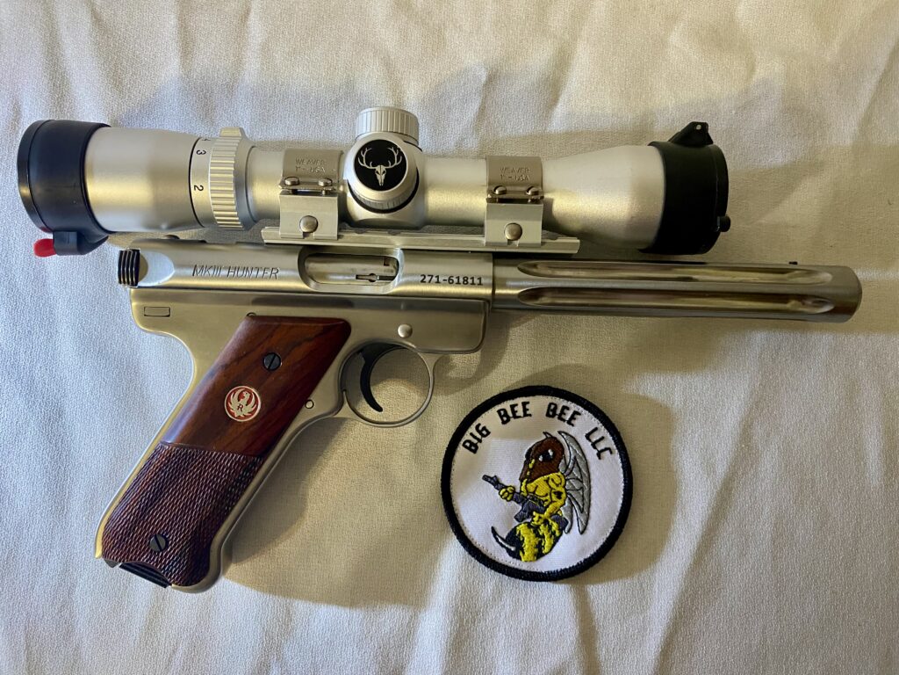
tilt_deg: -84.1
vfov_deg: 53.1
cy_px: 338
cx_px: 450
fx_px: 675
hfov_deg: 67.3
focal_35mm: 26
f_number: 1.8
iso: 320
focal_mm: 4.25
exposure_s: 1/60
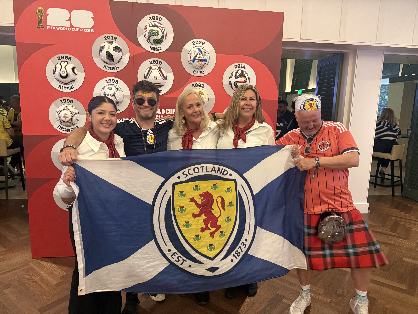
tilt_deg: -9.7
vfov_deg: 56.8
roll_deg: -1.5
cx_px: 209
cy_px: 157
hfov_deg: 71.6
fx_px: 290
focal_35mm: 24
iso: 800
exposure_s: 1/41
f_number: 1.78
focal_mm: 6.76
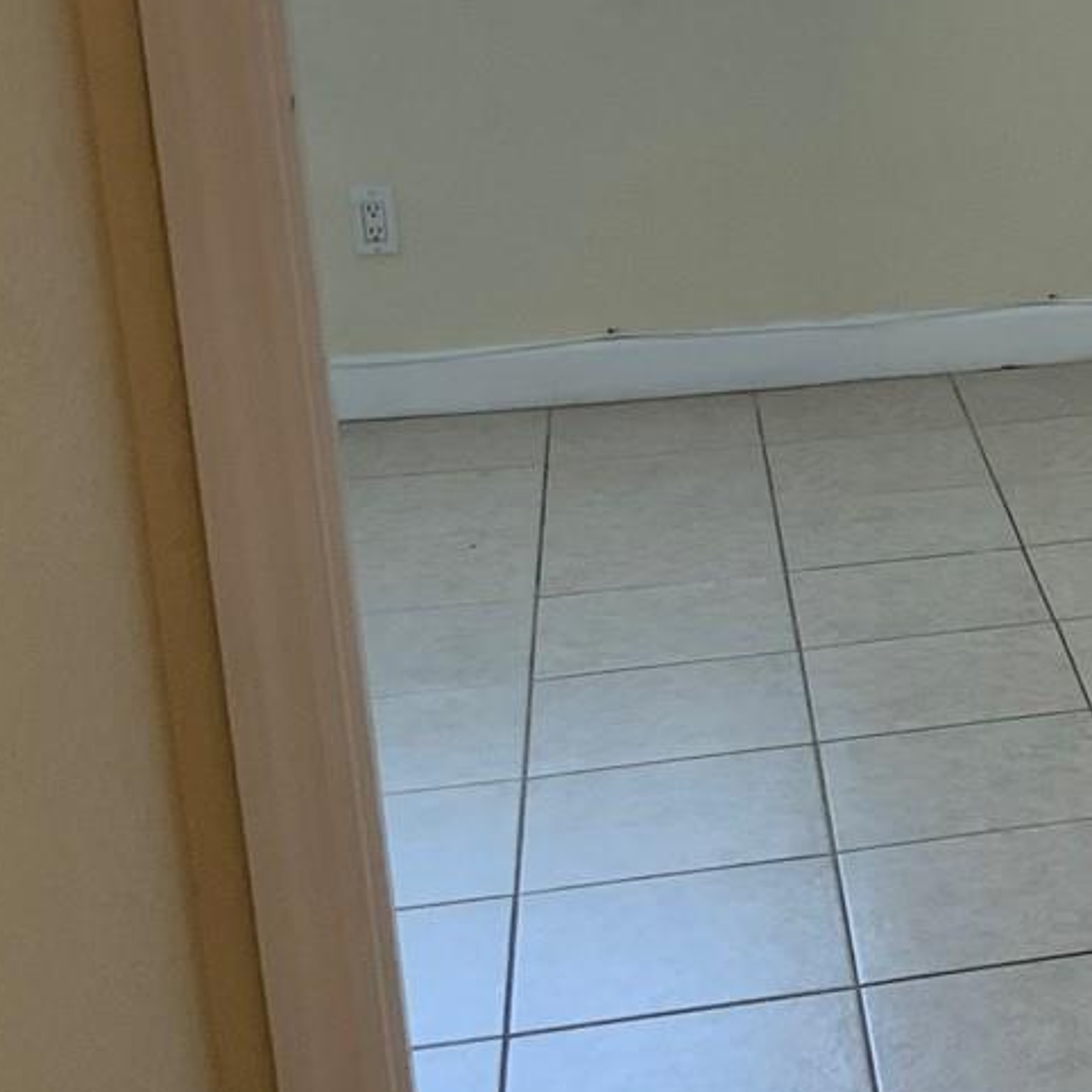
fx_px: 3034
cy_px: 308
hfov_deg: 18.7
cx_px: 1491
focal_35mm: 85
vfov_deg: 20.3
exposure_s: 1/60
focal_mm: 3
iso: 64
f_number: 1.8
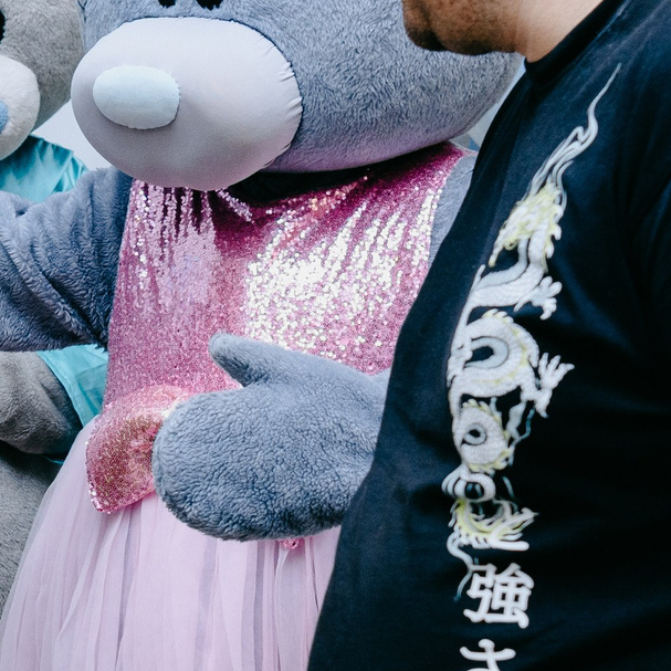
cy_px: 358
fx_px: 2303
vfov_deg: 16.6
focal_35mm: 105
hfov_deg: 15.9
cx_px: -146
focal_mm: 26
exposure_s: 1/160
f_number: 4
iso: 320
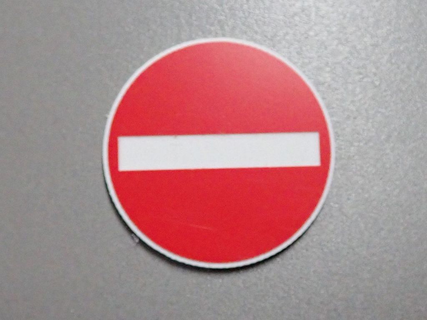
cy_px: 160
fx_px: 370
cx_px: 214
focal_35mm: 30
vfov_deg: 46.8
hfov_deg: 60.0
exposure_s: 1/160
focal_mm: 5.5
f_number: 2.3
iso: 640
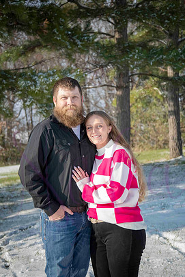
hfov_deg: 18.9
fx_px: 554
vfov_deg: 28.1
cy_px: 138
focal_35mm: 72
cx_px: 96
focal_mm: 65
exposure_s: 1/2500
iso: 800
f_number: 4.5
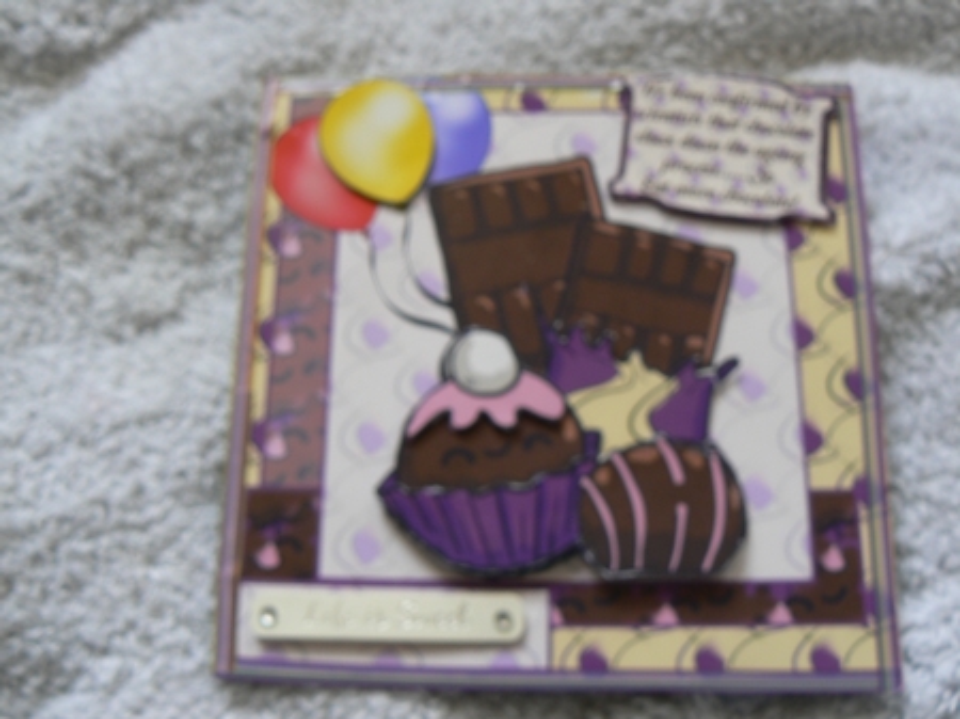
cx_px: 480
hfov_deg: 51.4
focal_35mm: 36
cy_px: 360
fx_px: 998
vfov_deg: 39.6
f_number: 4
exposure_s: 1/60
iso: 80
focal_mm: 6
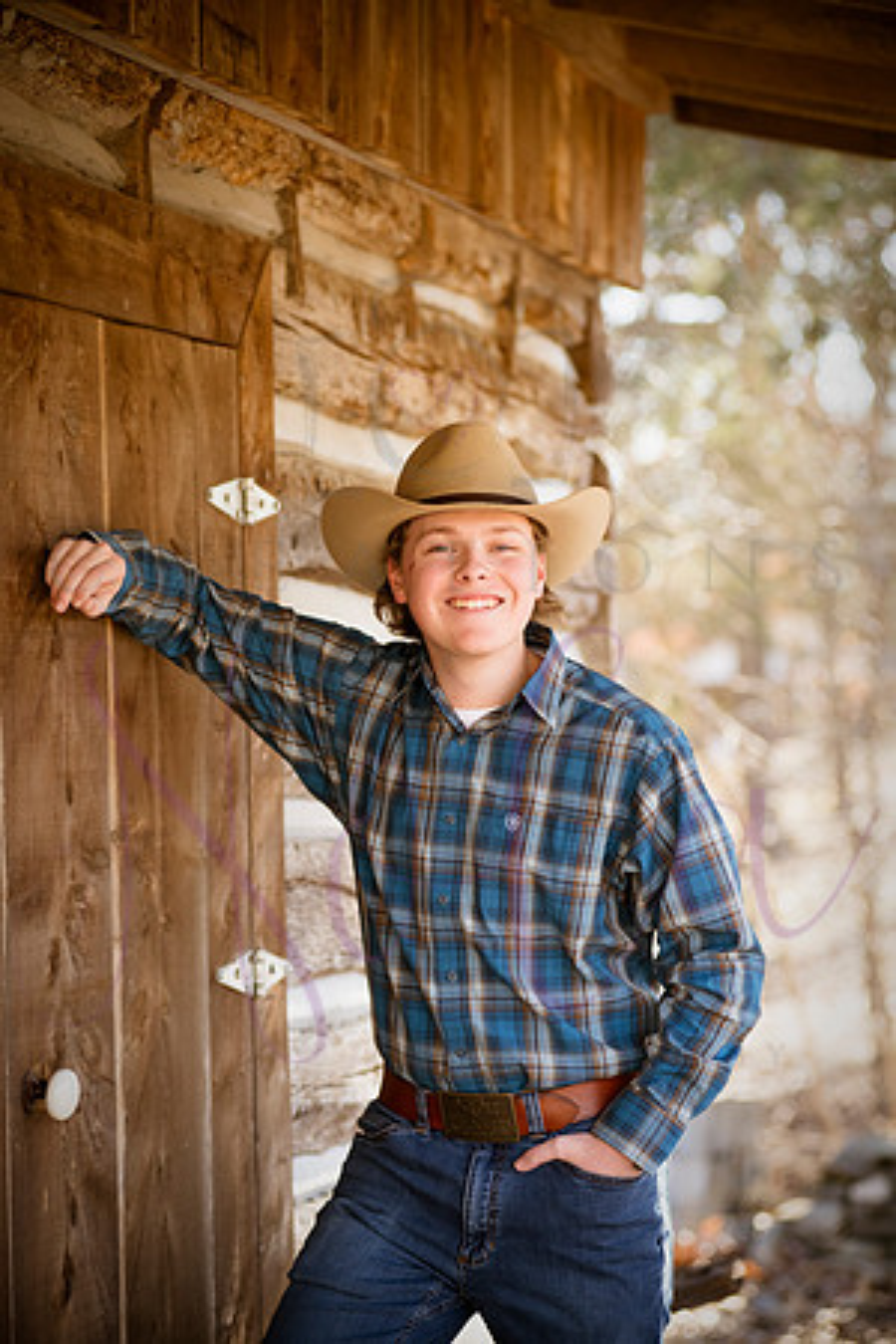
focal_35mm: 105
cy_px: 672
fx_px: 3920
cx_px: 448
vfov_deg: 19.5
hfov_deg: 13.0
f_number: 4
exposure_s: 1/500
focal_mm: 105
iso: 800
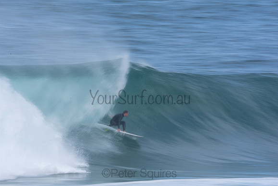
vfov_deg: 1.8
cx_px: 139
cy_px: 93
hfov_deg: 2.7
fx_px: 5824
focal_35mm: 754
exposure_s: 1/25
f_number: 22
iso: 100
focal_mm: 500
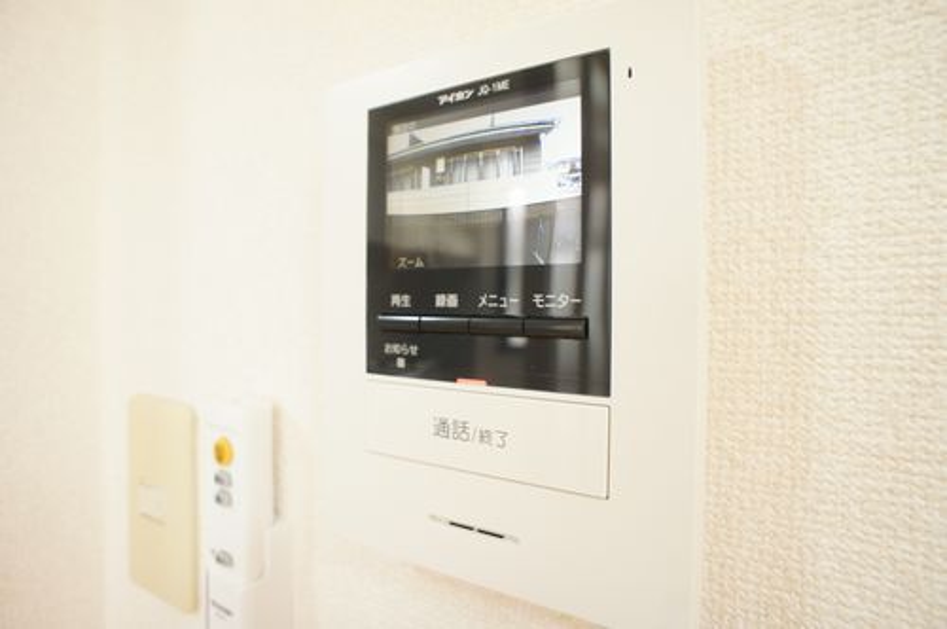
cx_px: 474
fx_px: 631
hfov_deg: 73.8
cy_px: 314
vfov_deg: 53.0
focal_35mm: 24
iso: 800
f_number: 4.5
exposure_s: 1/60
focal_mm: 16
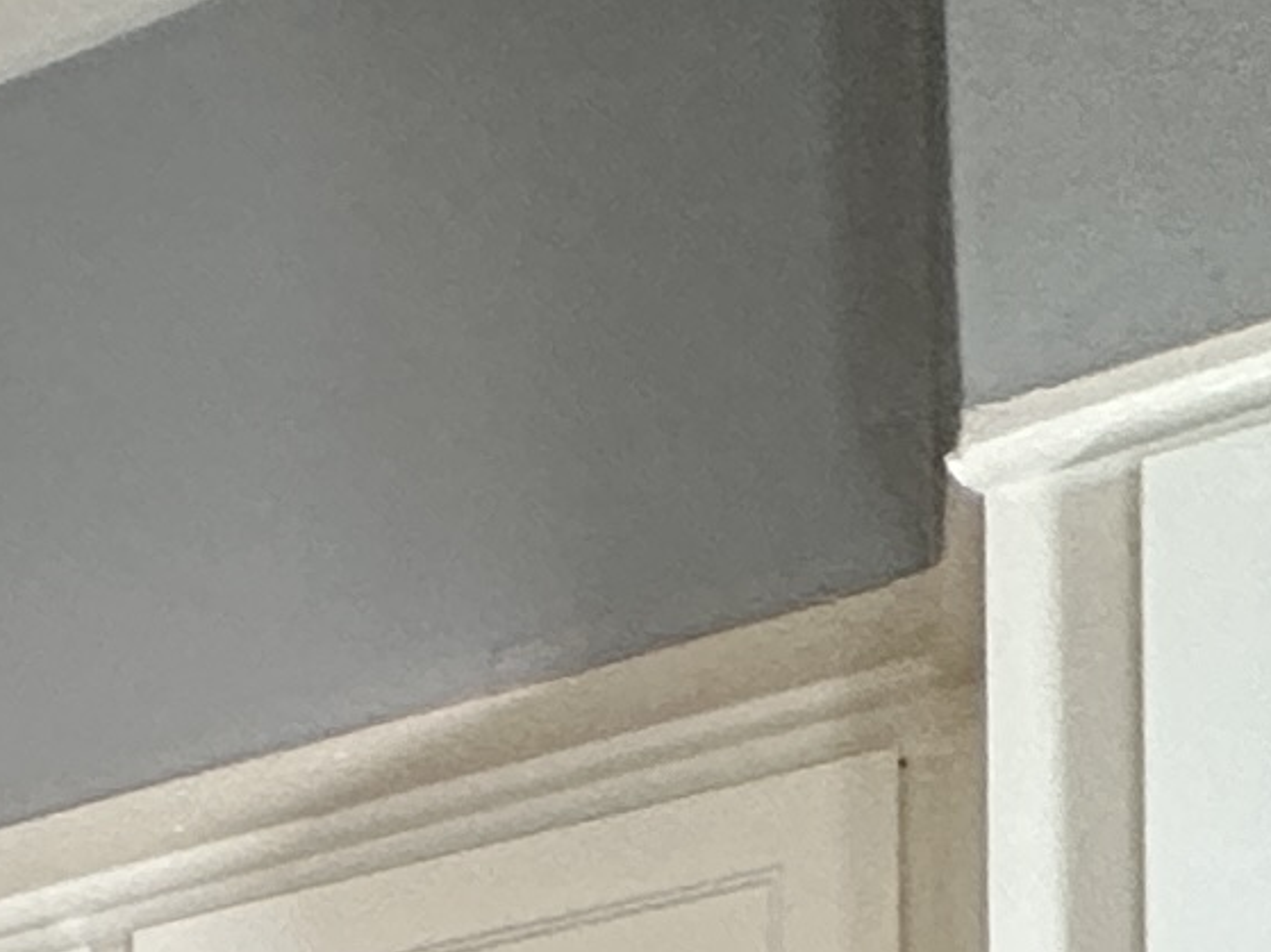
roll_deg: +0.6
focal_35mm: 101
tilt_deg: -1.4
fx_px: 3708
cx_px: -2140
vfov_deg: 11.1
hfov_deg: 12.6
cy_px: 2595
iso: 200
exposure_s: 1/99
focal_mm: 2.22
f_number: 2.2
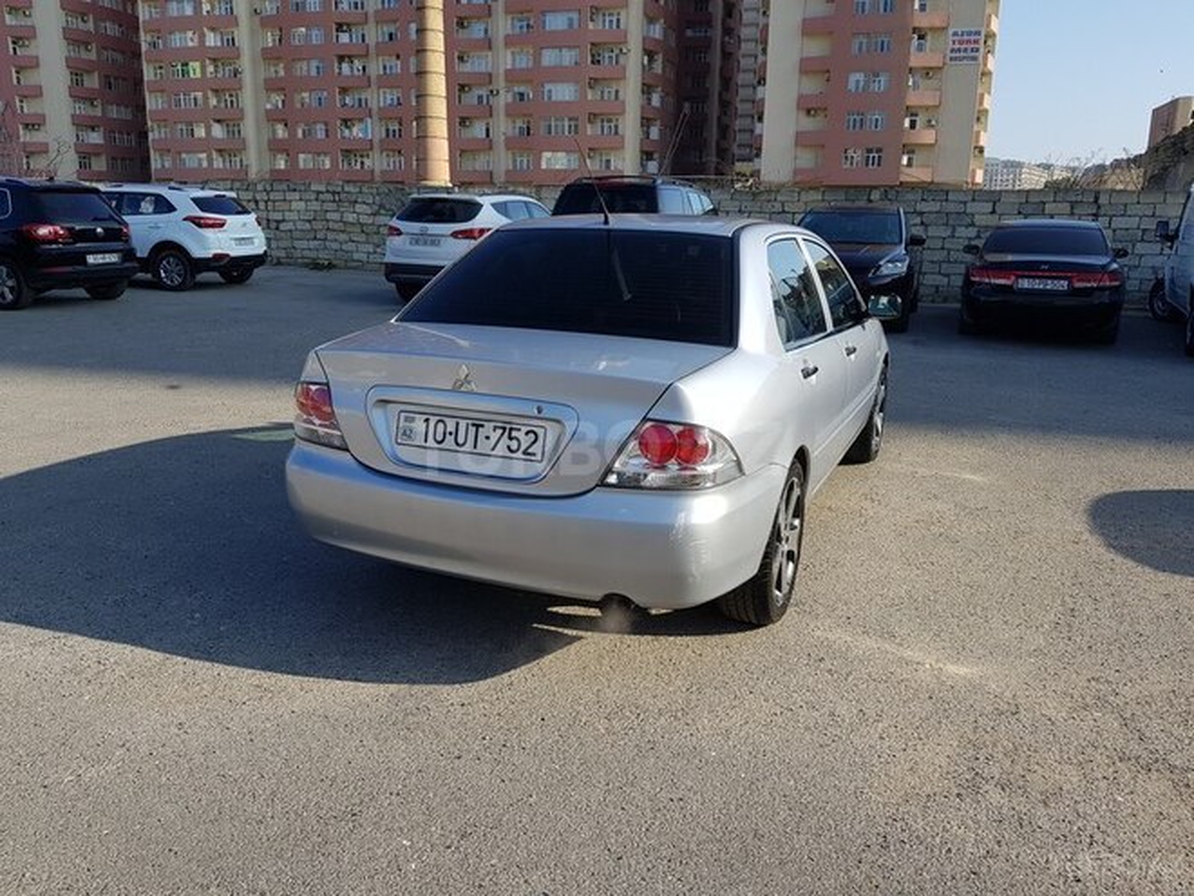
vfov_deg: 53.1
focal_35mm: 26
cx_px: 597
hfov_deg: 67.3
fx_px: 897
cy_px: 448
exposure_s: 1/1436
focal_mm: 4.2
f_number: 1.7
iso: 40
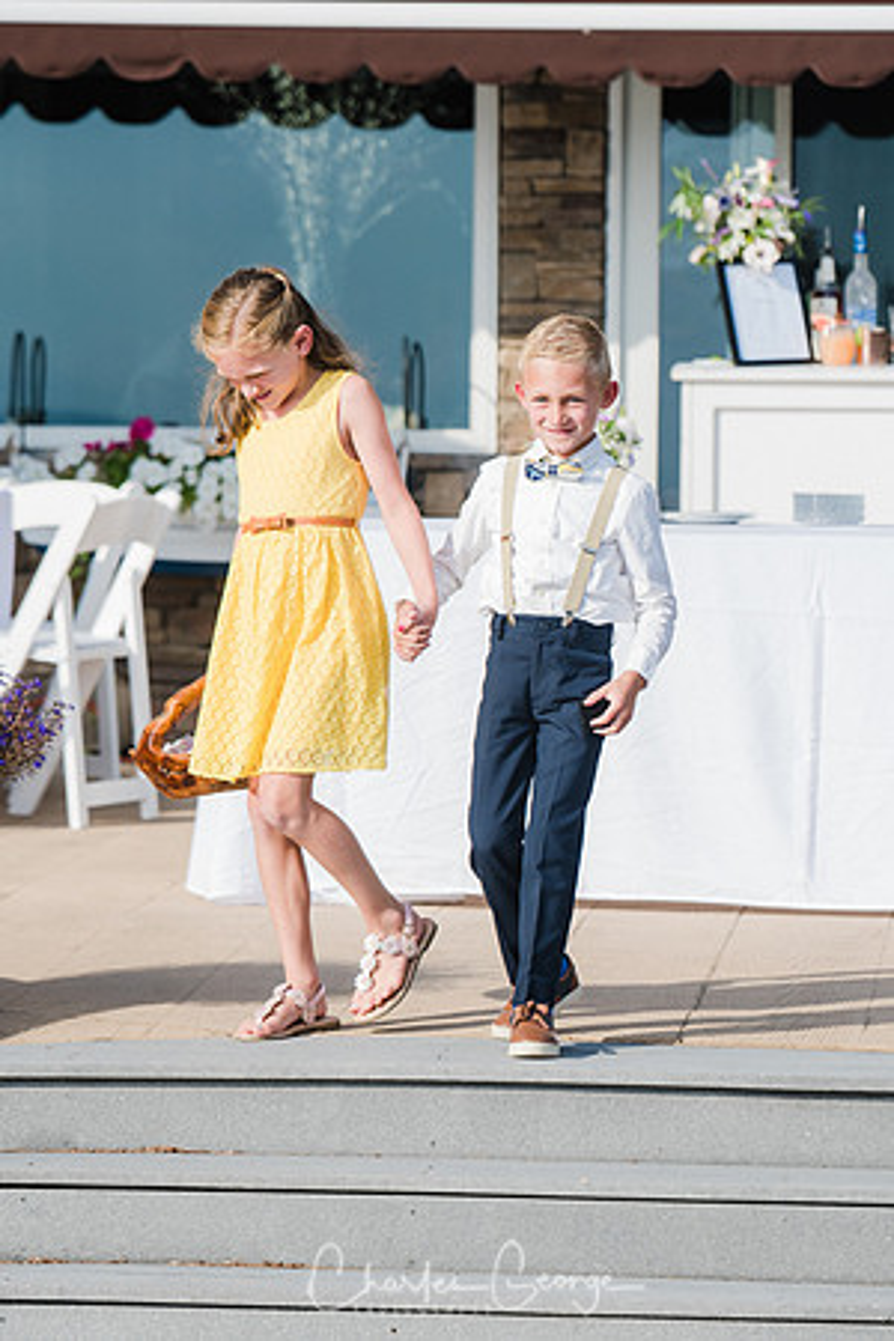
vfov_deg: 9.1
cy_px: 670
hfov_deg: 6.1
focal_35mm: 225
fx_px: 8381
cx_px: 447
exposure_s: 1/1000
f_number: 4
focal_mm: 150
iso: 200
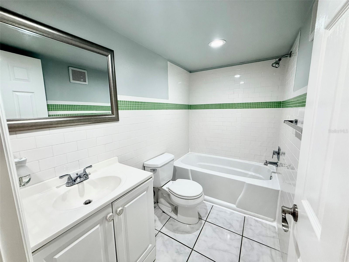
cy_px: 131
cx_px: 174
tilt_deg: -7.9
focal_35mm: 14
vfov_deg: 85.7
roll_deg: +0.9
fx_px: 141
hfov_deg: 102.1
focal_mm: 2.22
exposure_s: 1/120
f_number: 2.2
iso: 125
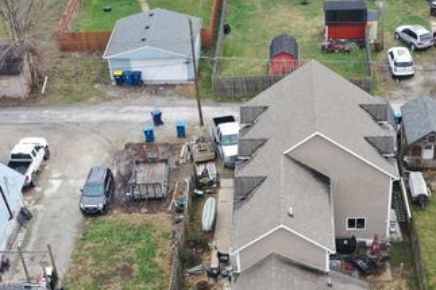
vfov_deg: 20.0
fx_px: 787
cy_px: 320
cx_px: 305
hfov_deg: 30.6
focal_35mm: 65
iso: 100
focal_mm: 10.26
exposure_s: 1/120
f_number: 4
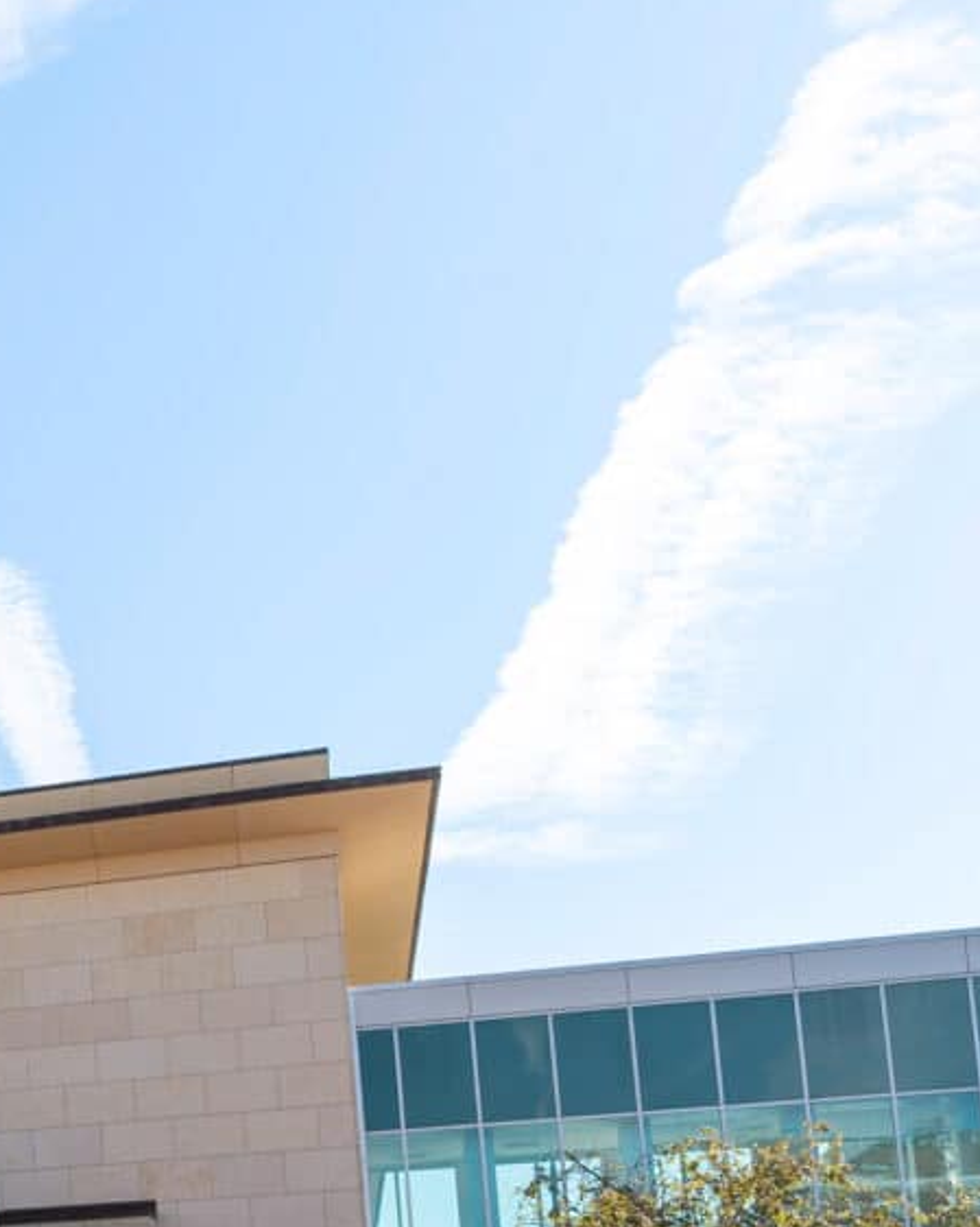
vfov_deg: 27.5
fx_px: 2359
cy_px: 1222
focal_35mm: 65
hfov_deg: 18.8
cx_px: -727
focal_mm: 19
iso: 100
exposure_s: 1/640
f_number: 4.5
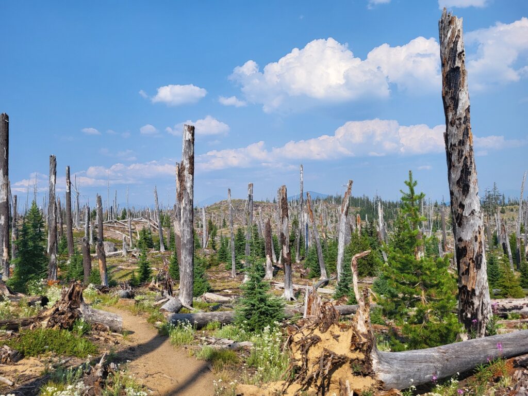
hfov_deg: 67.3
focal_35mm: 26
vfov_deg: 53.1
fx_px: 397
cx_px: 264
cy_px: 198
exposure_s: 1/3333
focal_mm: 5.4
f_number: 1.8
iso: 40
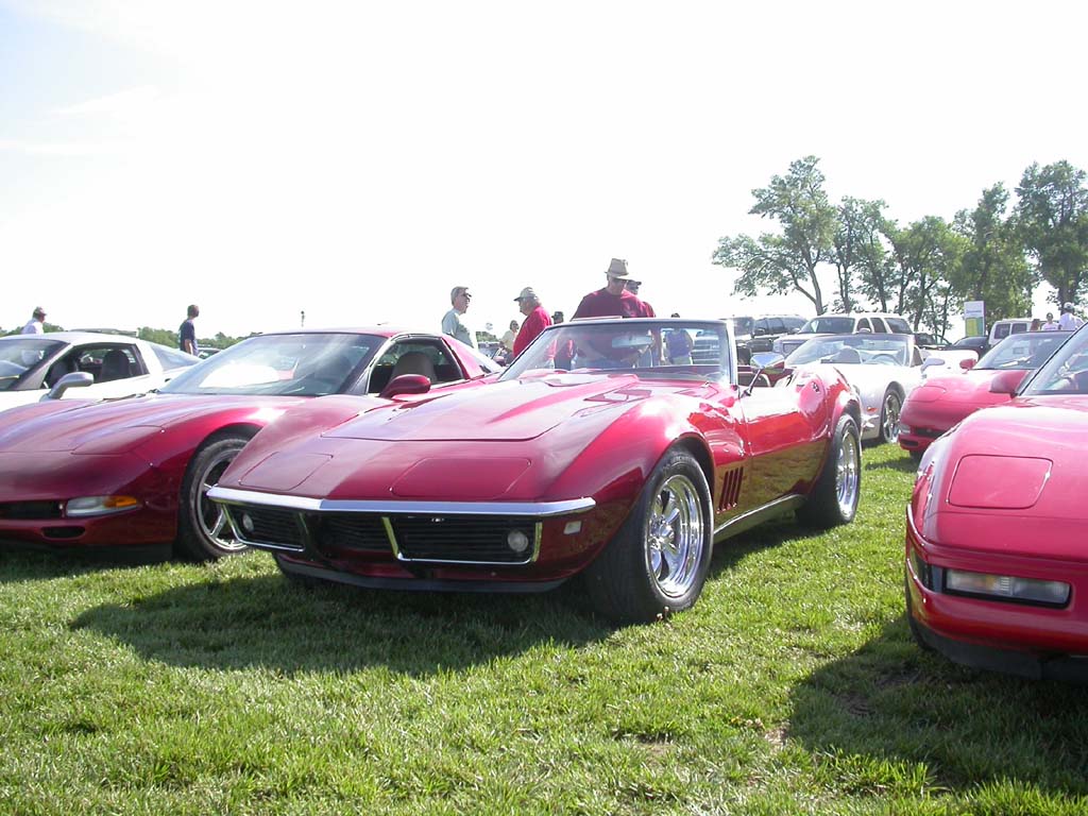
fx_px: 1194
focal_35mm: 38
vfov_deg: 37.7
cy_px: 408
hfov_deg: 49.0
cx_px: 544
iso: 100
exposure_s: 1/1000
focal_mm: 7.85
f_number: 2.6
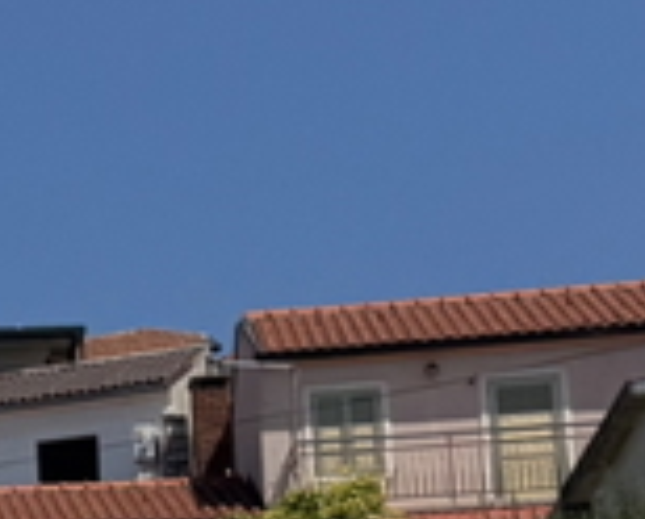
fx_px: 3483
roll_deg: +1.1
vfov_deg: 8.3
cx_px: -649
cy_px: 778
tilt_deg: +10.9
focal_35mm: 182
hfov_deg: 9.8
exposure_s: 1/10417
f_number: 1.78
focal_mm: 6.76
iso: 80
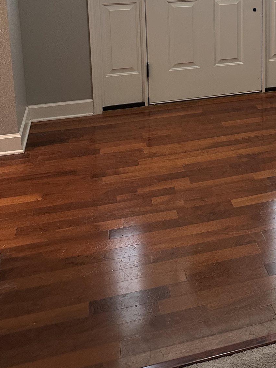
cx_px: 260
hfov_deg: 28.3
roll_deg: -1.0
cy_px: 7
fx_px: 521
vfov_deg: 35.5
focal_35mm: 49
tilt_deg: -9.9
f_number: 1.78
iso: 250
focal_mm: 6.86
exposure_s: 1/60
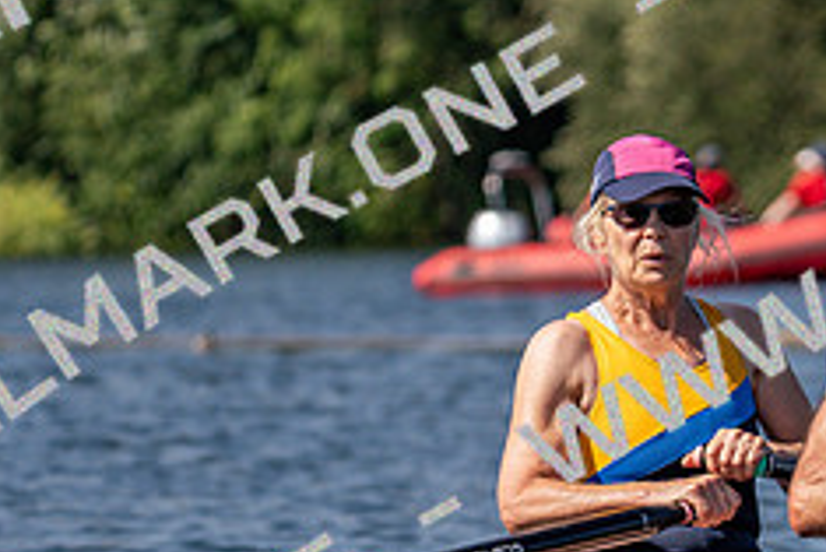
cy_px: 494
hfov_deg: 3.7
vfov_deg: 2.5
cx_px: 953
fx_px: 12764
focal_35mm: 556
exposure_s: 1/2000
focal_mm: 225
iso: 200
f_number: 5.6
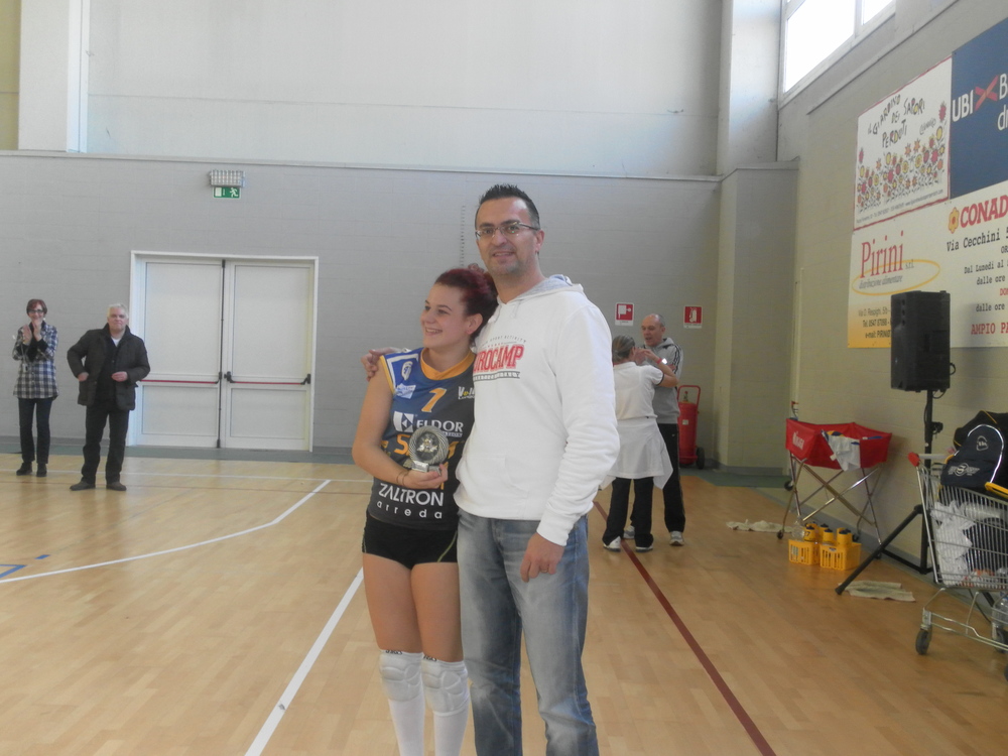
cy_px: 378
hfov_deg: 47.9
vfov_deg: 36.8
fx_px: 1136
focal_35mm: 39
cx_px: 504
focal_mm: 6.9
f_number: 3.9
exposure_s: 1/40
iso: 200
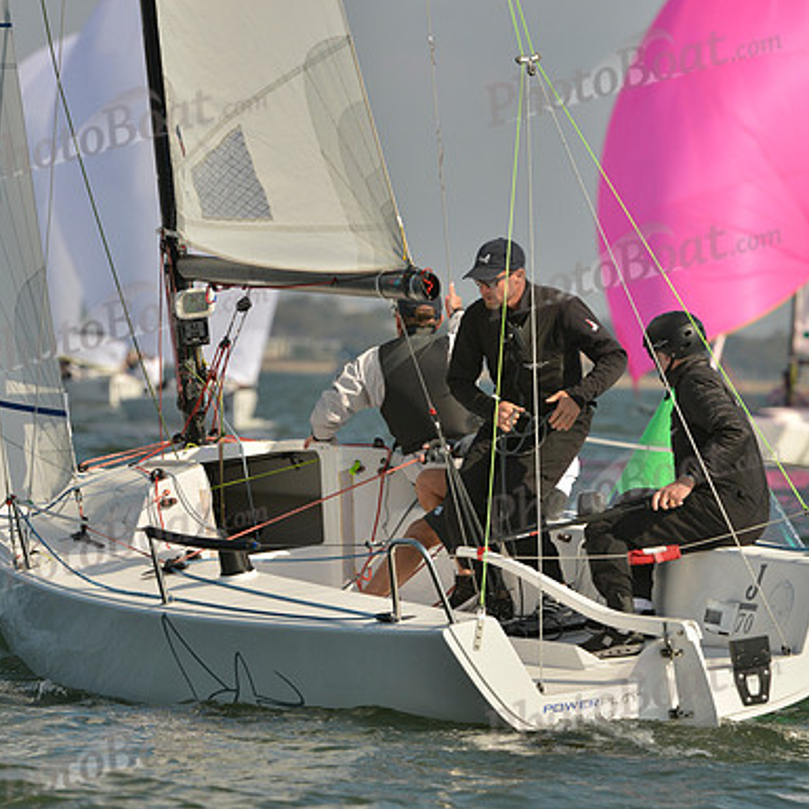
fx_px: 11185
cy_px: 404
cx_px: 378
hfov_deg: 4.1
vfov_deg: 4.1
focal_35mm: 423
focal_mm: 330
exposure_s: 1/1600
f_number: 7.1
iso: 280
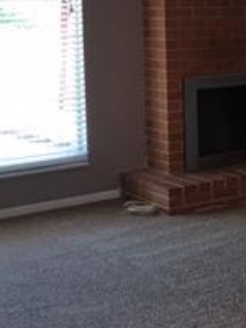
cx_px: 359
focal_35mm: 93
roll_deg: +0.7
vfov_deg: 20.7
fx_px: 881
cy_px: 46
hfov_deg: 14.9
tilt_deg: -4.0
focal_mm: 4.15
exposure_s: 1/30
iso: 32
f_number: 2.2
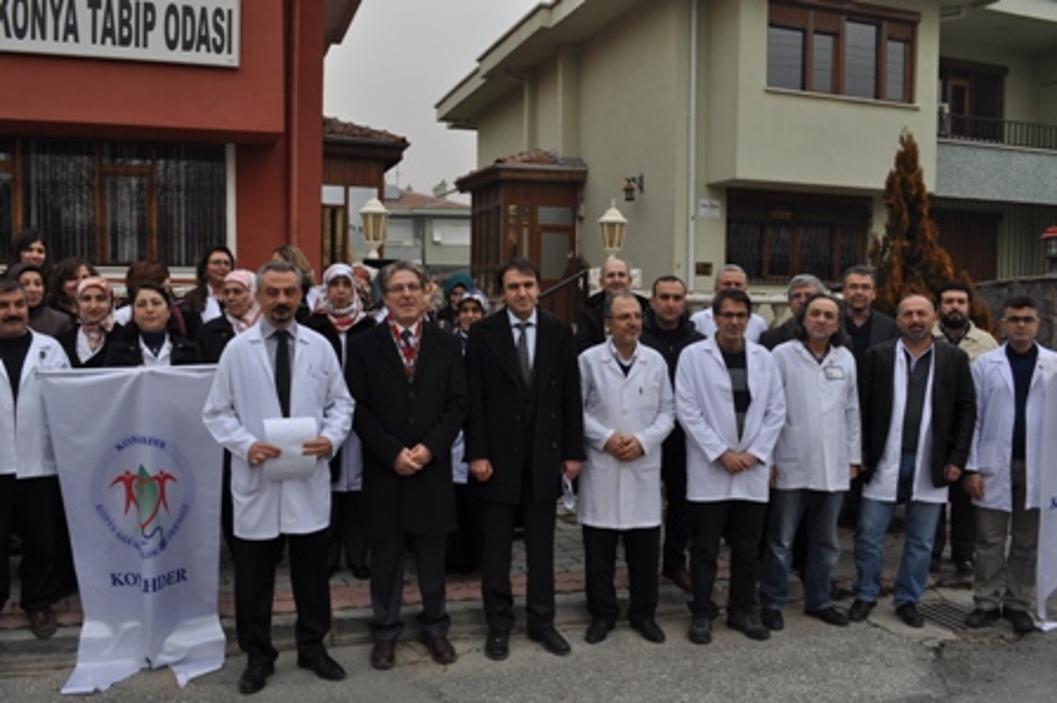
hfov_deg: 62.0
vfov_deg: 43.5
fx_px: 880
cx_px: 528
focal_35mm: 30
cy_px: 352
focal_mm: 20
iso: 200
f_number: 8
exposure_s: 1/250
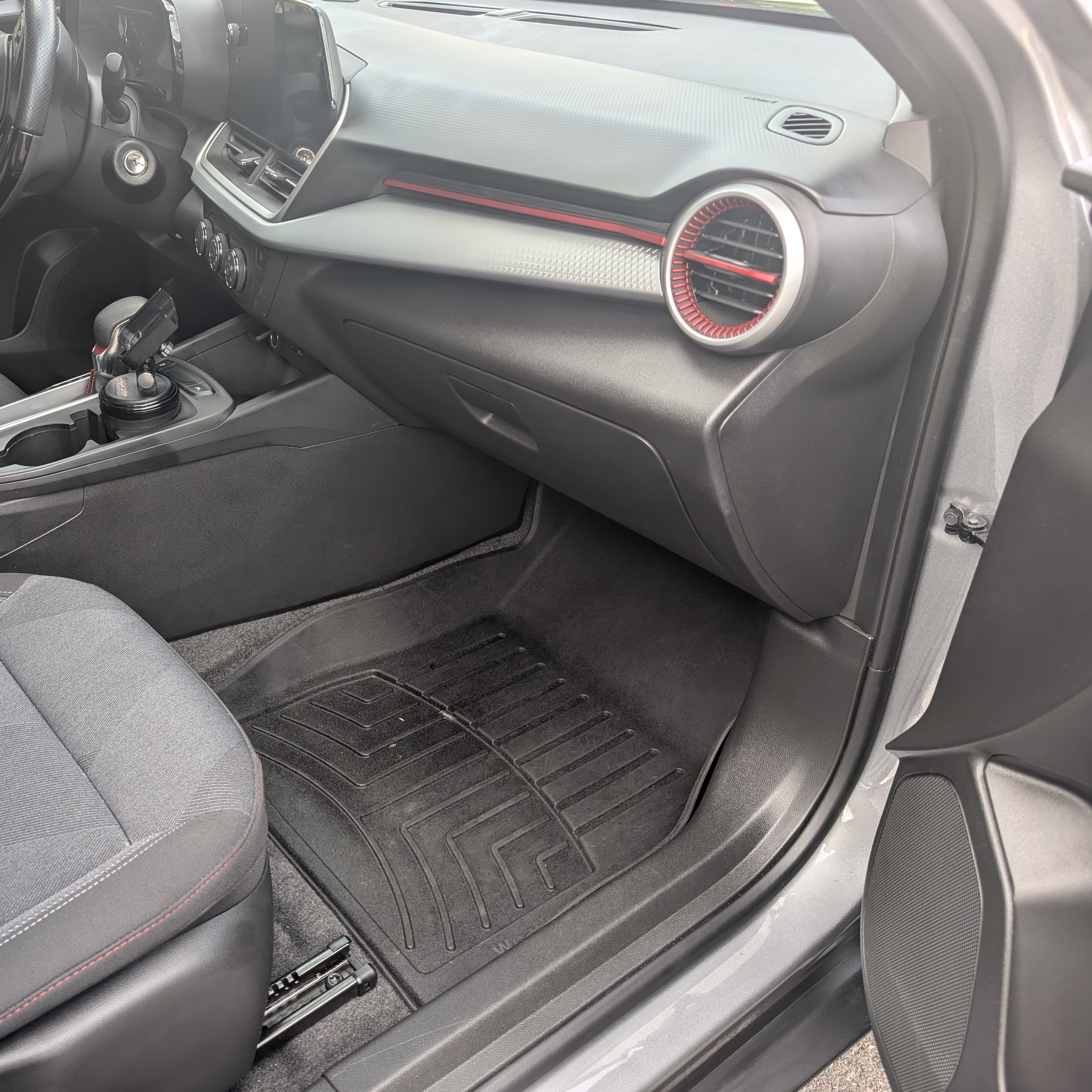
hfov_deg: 54.6
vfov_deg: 55.6
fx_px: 1035
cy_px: 535
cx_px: 369
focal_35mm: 29
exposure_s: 1/101
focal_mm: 6.9
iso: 25
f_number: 1.68
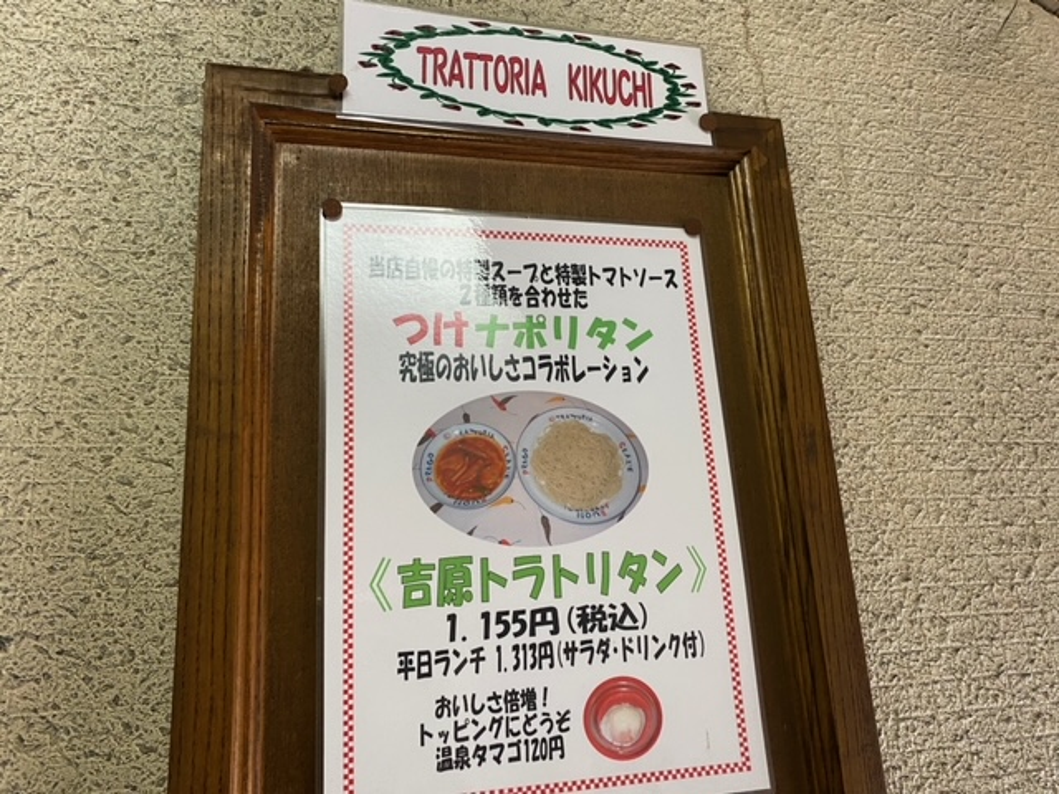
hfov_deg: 67.3
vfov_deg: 53.1
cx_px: 530
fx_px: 795
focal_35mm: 26
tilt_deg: +14.2
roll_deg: +2.6
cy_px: 397
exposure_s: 1/50
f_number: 1.8
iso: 250
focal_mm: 4.25
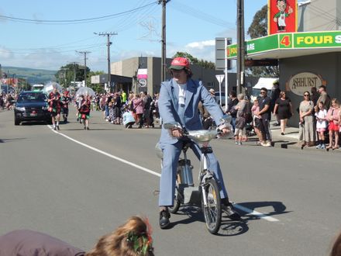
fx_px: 690
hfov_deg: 27.8
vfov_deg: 21.0
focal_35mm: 70
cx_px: 170
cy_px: 128
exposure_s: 1/800
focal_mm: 12.4
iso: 100
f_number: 3.9
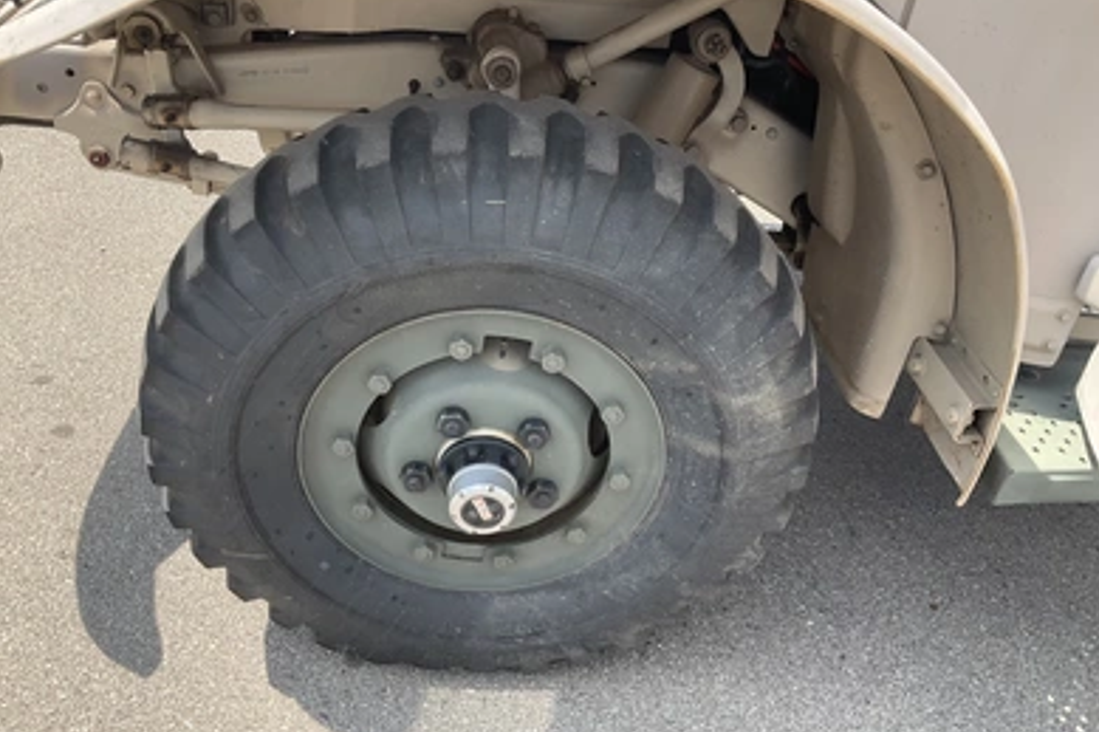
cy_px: 336
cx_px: 540
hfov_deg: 60.3
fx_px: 946
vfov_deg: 42.3
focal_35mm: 31
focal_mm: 3
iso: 25
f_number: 1.8
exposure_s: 1/568
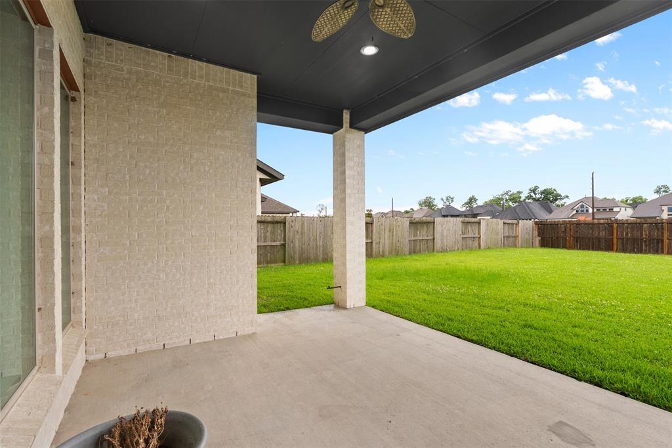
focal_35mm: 16
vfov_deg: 73.8
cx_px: 336
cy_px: 224
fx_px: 299
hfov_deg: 96.7
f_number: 8
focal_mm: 16
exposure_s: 1/100
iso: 500
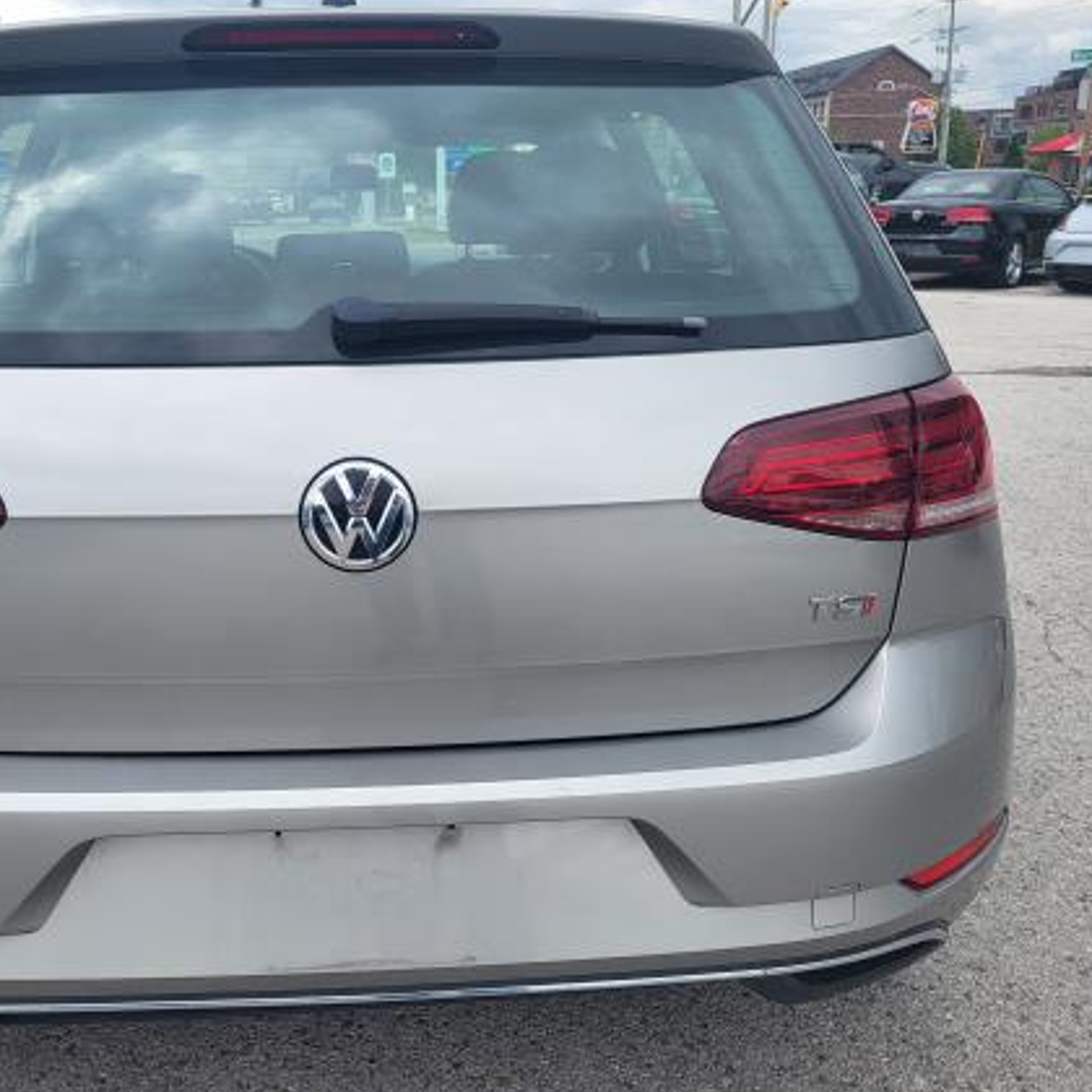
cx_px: 393
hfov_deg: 46.7
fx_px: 1249
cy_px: 546
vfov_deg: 47.2
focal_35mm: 35
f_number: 1.8
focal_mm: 5.4
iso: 40
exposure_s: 1/1235
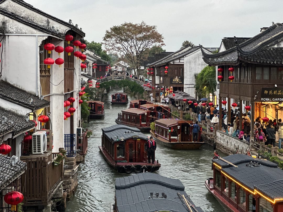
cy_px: 106
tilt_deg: -3.3
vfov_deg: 19.1
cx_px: 142
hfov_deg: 25.3
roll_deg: -0.3
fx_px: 630
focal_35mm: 77
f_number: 2.8
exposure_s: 1/33
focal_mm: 9
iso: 160
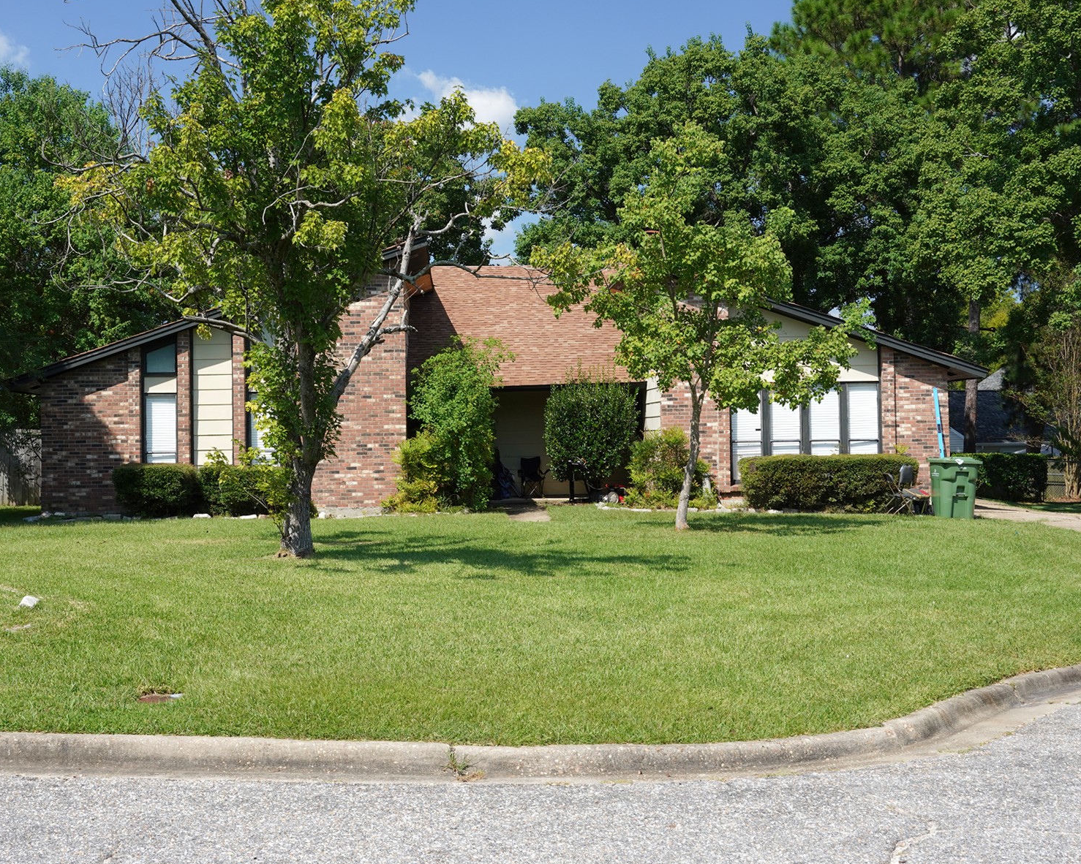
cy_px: 390
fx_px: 1503
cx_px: 471
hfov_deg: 39.5
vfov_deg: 32.1
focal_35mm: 47
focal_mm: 37
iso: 400
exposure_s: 1/100
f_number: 14
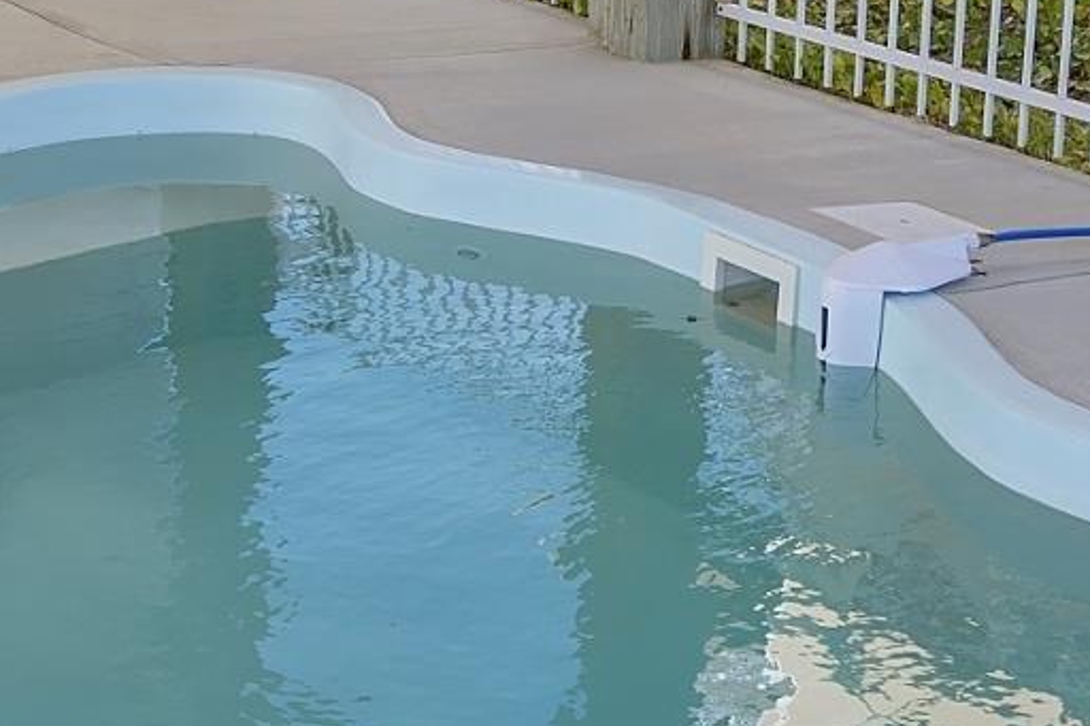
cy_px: 291
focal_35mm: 80
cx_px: 815
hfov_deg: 25.1
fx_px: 2421
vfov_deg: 17.0
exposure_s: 1/80
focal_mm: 16
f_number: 9
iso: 100
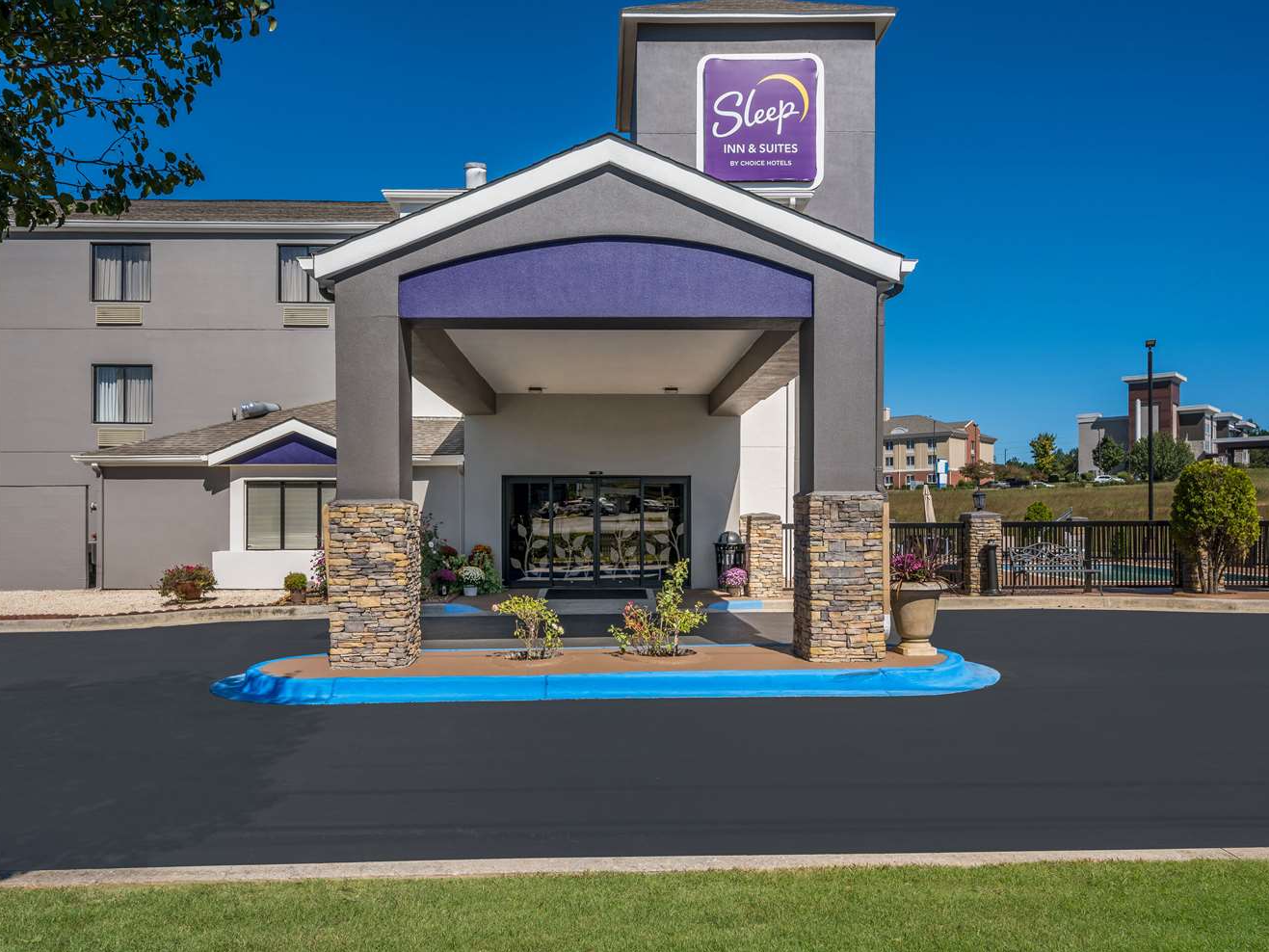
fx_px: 863
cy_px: 481
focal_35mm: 24
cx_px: 608
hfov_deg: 72.6
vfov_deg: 57.7
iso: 100
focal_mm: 21.5
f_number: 13
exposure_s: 1/160
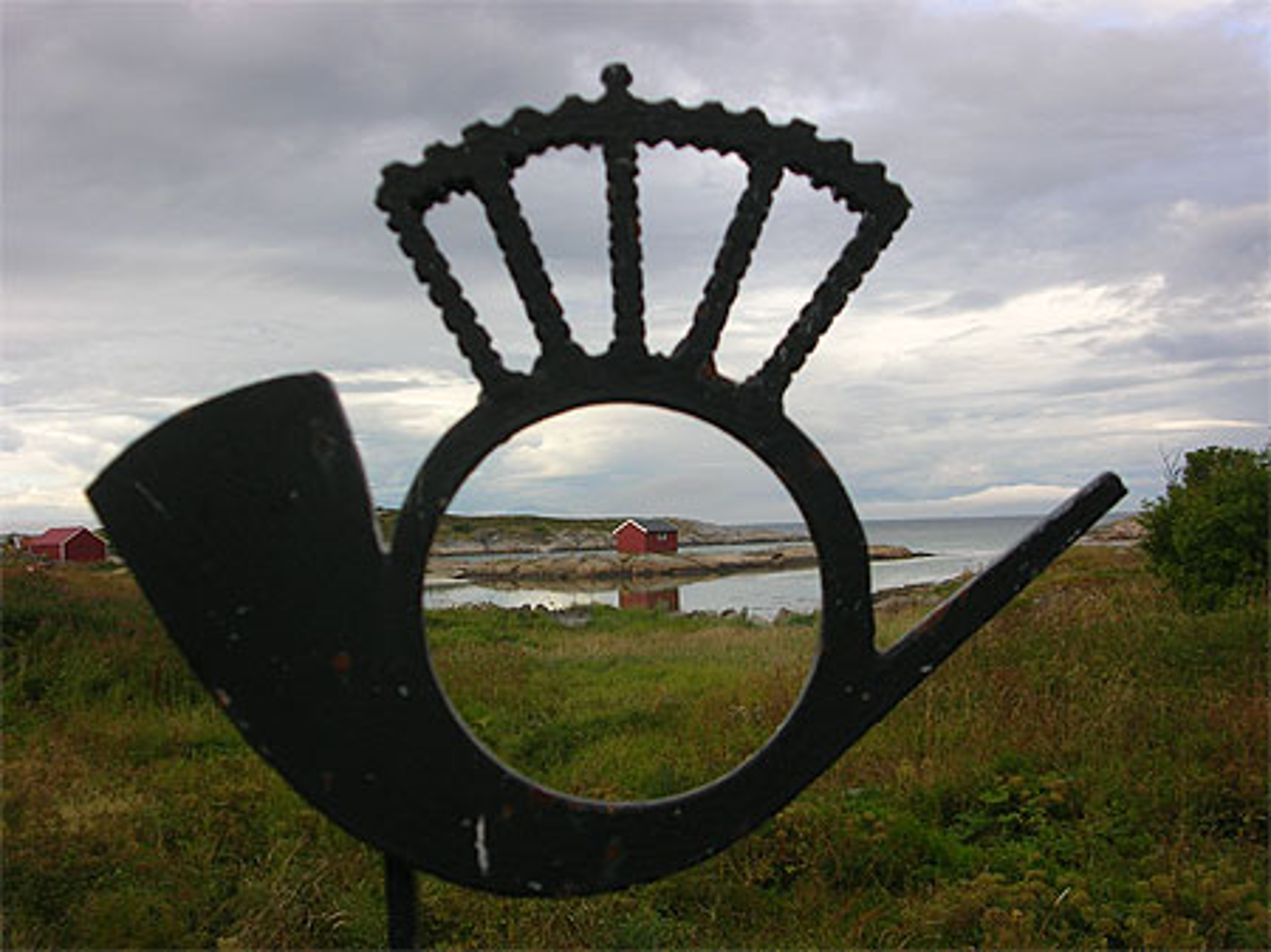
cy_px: 476
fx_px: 1651
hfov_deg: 42.1
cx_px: 636
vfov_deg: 32.2
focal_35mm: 45
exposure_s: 1/312
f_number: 3.1
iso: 50
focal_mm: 7.5
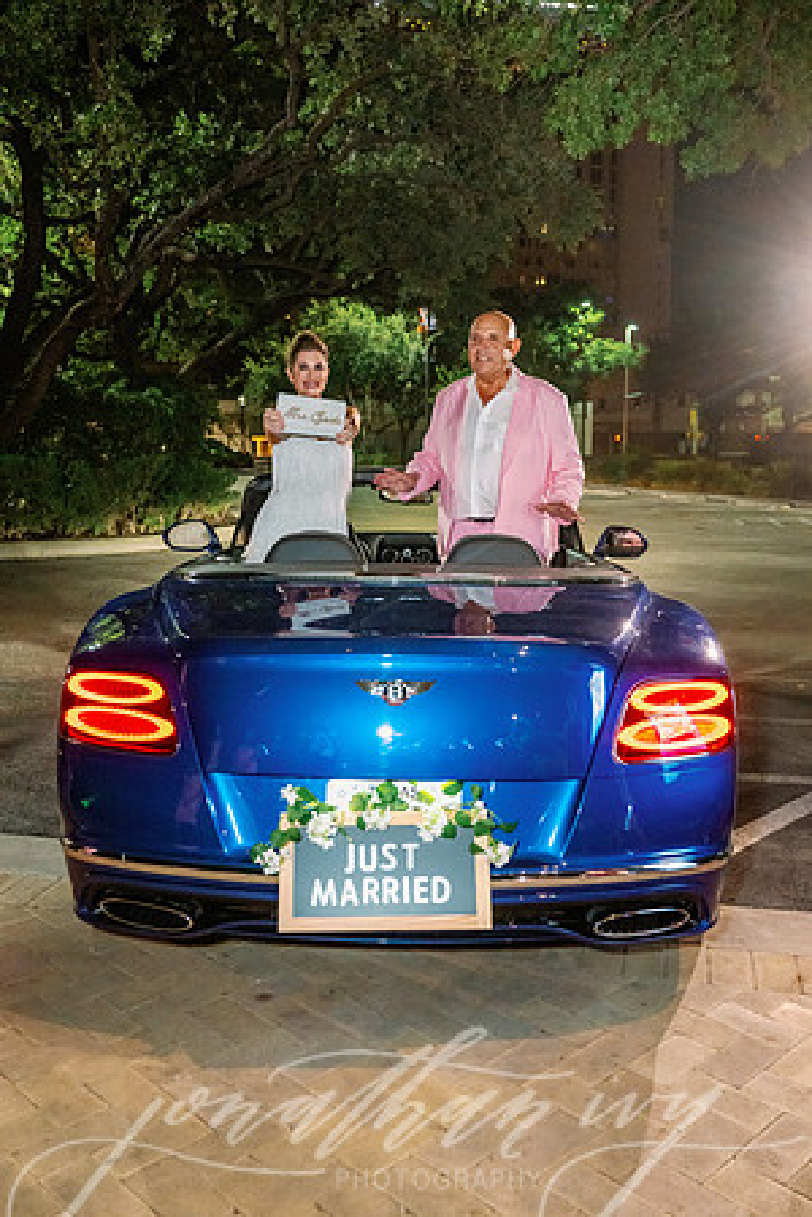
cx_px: 406
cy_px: 608
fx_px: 1133
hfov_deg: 39.4
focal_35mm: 34
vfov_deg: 56.5
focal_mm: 33.5
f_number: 3.5
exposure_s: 1/125
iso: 4000
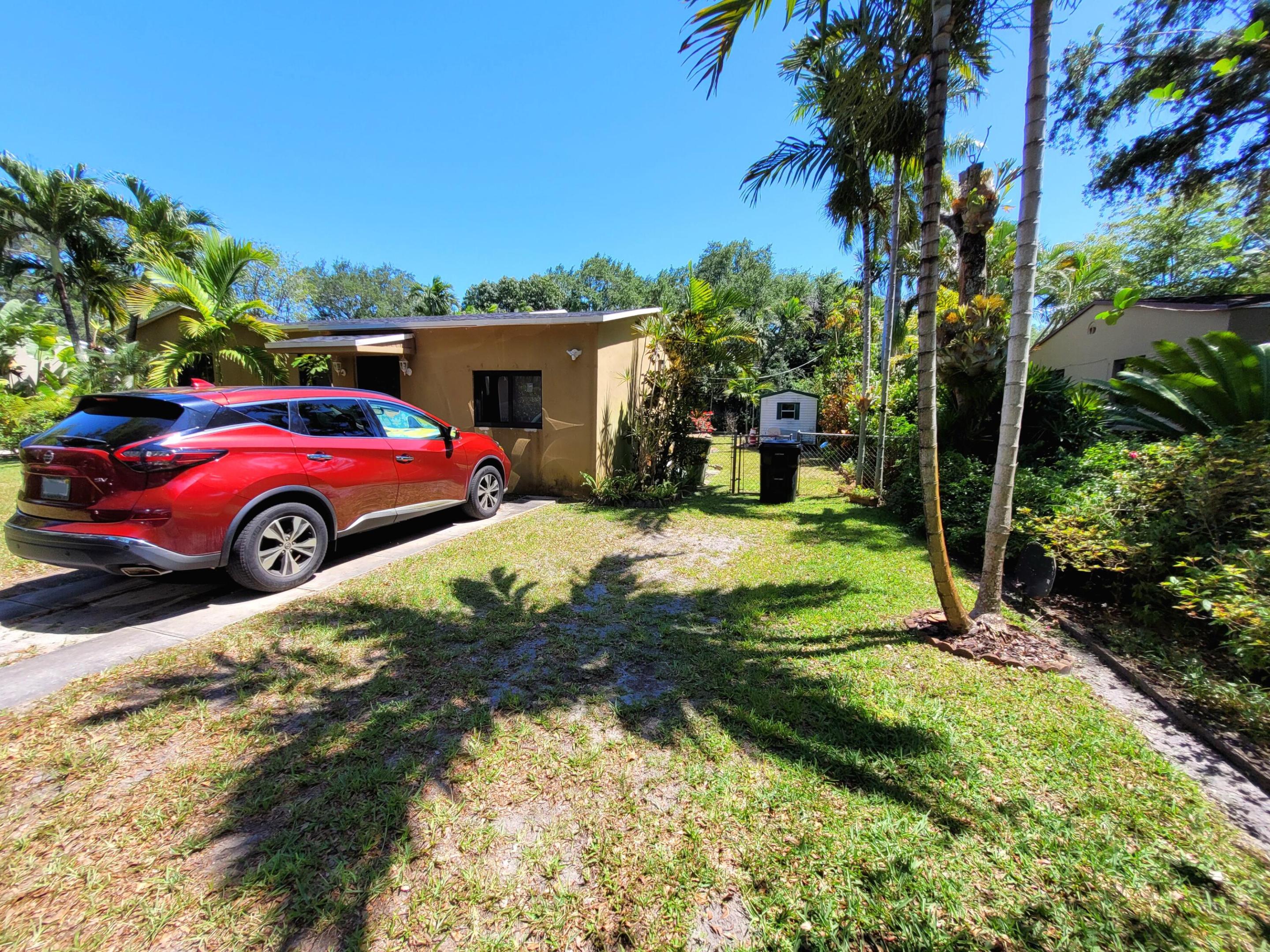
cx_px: 635
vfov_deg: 89.9
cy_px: 476
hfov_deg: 106.2
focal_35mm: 13
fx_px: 477
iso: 40
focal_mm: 1.74
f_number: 2.2
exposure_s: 1/714
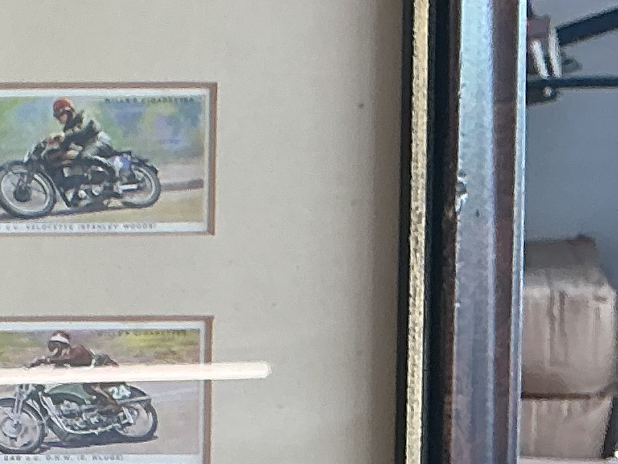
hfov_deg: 13.2
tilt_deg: -8.4
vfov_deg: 11.6
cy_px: 551
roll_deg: +0.1
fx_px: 2232
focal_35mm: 125
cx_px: -686
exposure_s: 1/100
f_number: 1.8
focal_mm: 3
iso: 40
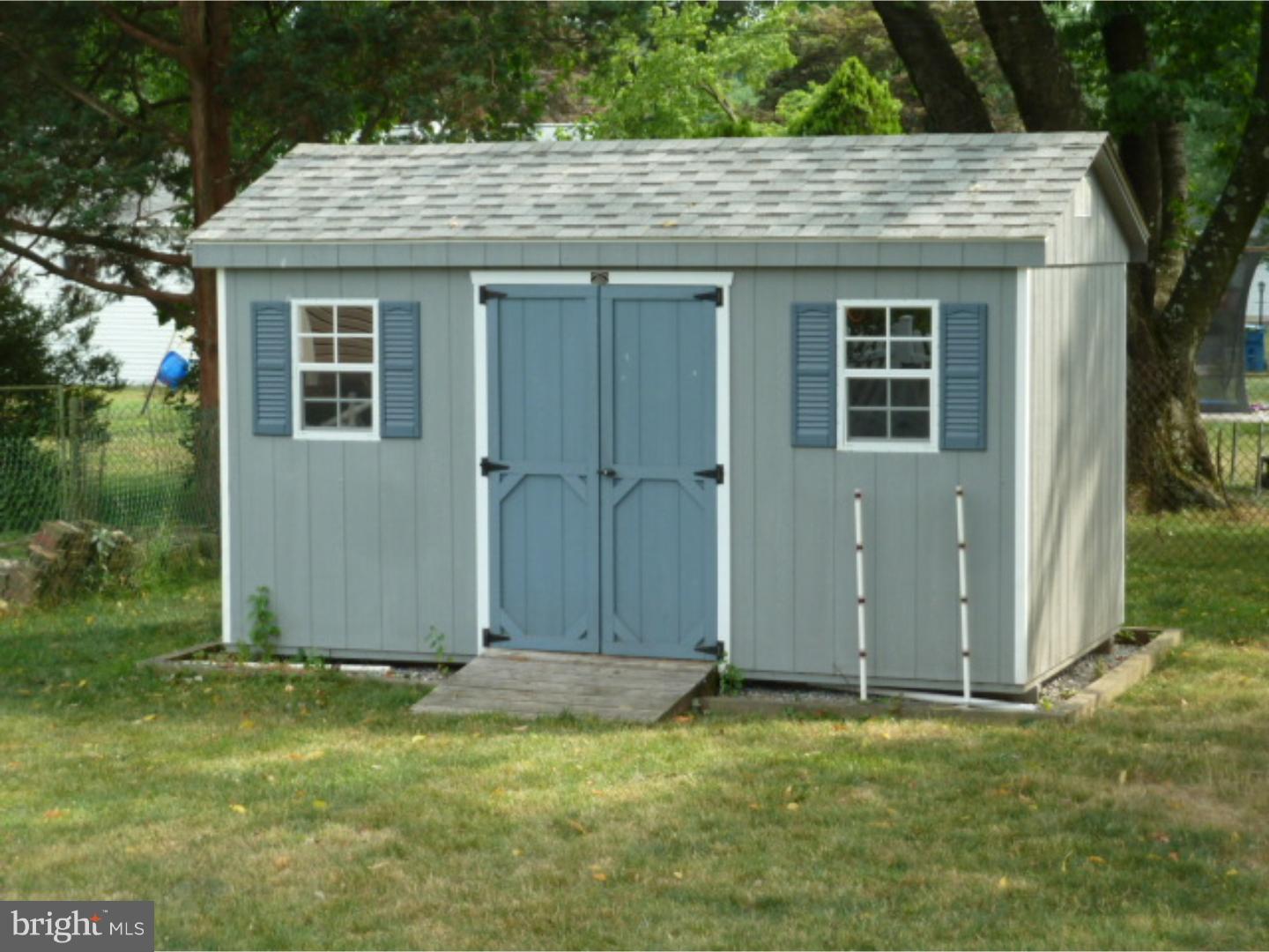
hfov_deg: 27.0
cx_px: 634
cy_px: 476
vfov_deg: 20.4
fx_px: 2639
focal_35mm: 72
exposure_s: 1/125
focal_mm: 11.9
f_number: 4.1
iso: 80
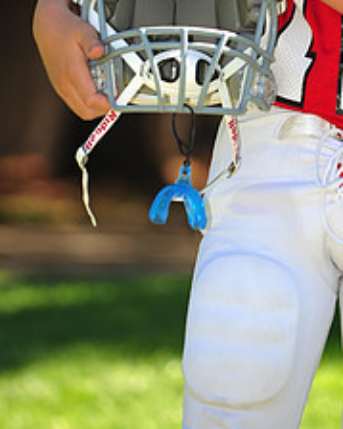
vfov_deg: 4.0
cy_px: -63
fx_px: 6159
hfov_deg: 3.2
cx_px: 335
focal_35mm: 485
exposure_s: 1/250
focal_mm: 200
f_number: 4.5
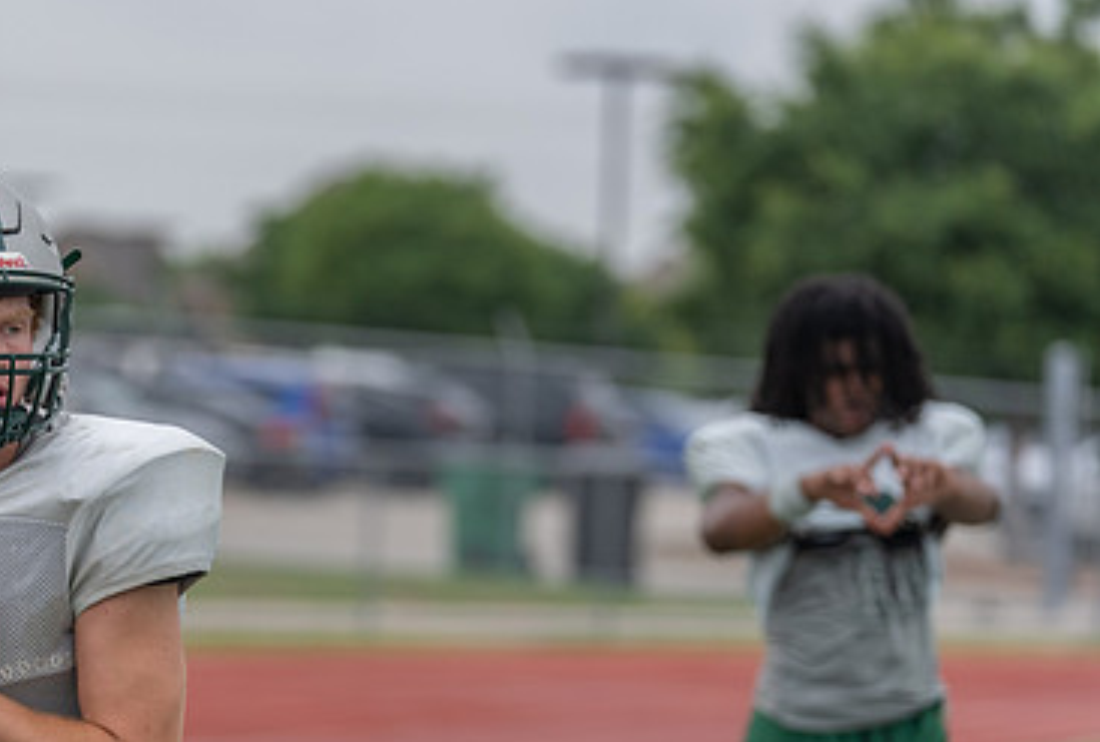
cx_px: 130
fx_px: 8373
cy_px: 496
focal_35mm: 273
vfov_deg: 5.1
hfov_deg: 7.5
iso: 200
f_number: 3.5
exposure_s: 1/1250
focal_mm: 155
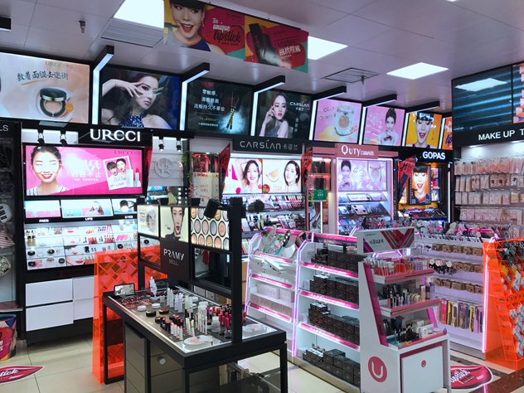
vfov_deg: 49.7
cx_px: 262
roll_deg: +0.6
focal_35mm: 28
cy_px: 196
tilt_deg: -0.4
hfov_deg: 63.4
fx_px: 424
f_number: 1.8
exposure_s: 1/100
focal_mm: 3.99
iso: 32
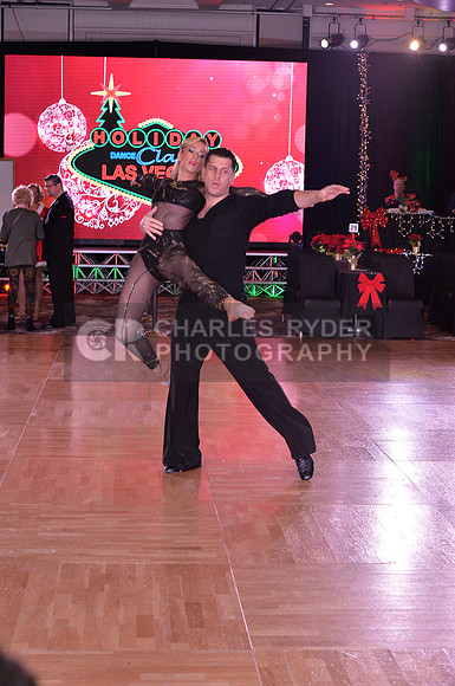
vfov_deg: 28.9
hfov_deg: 19.4
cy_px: 343
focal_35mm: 70
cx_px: 228
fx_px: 1331
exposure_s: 1/250
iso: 2000
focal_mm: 70
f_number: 7.1
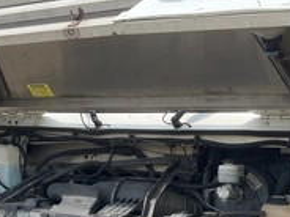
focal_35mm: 63
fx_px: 528
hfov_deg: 30.7
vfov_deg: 22.1
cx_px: 118
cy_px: 233
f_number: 1.8
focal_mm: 3
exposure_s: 1/556
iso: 25
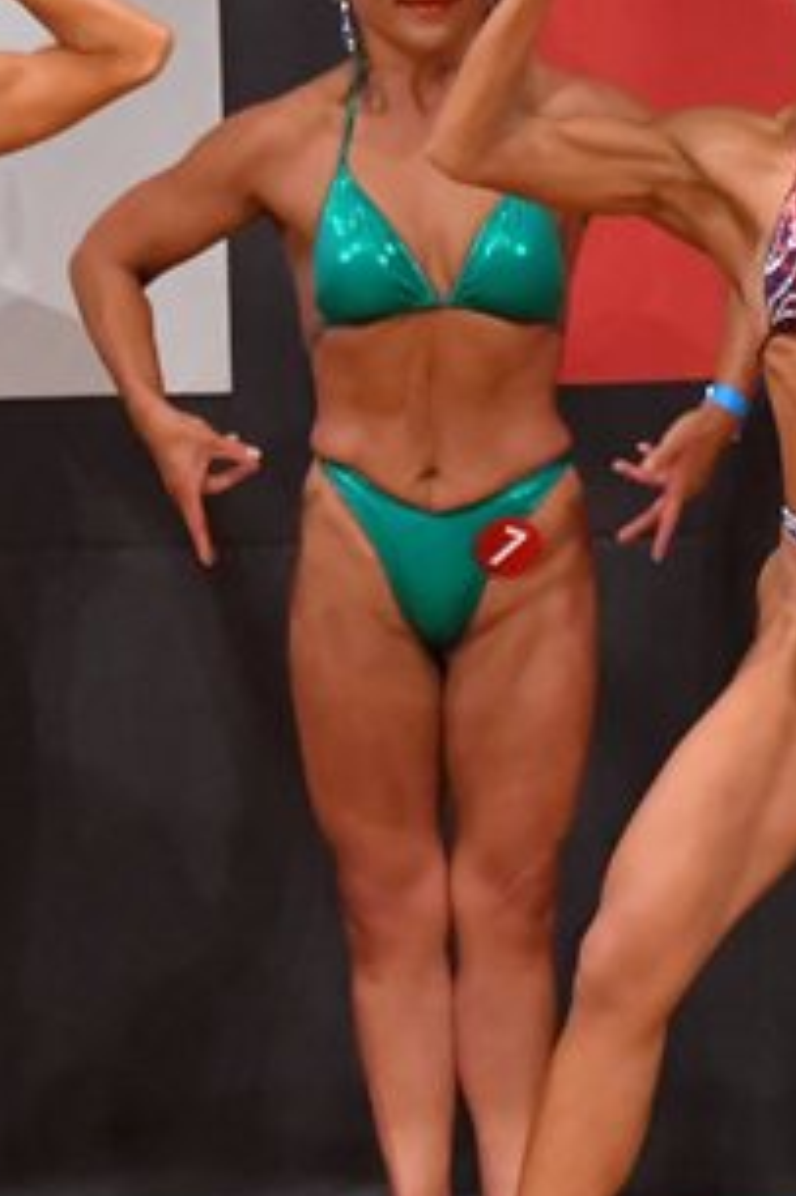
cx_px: 100
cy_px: 627
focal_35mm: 725
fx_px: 24071
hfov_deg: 1.9
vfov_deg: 2.8
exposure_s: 1/400
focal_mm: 190
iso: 8000
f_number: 5.6
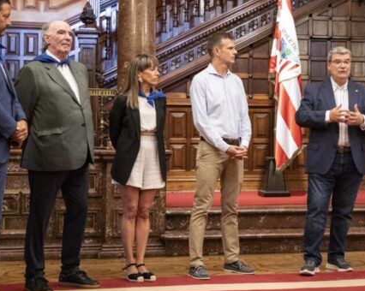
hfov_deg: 28.4
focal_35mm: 66
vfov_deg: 23.0
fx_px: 712
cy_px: 103
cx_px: 265
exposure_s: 1/60
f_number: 4
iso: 5000
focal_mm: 43
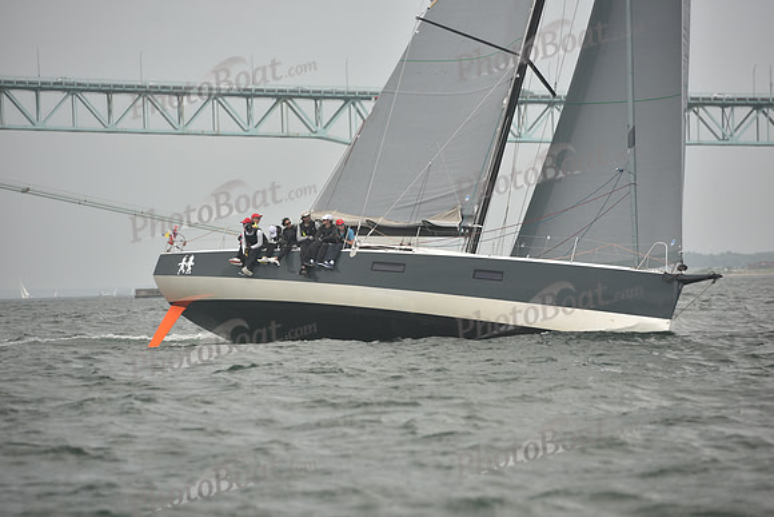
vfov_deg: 6.9
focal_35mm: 200
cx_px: 387
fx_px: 4301
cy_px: 258
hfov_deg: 10.3
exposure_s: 1/500
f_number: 4.5
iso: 250
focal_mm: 200
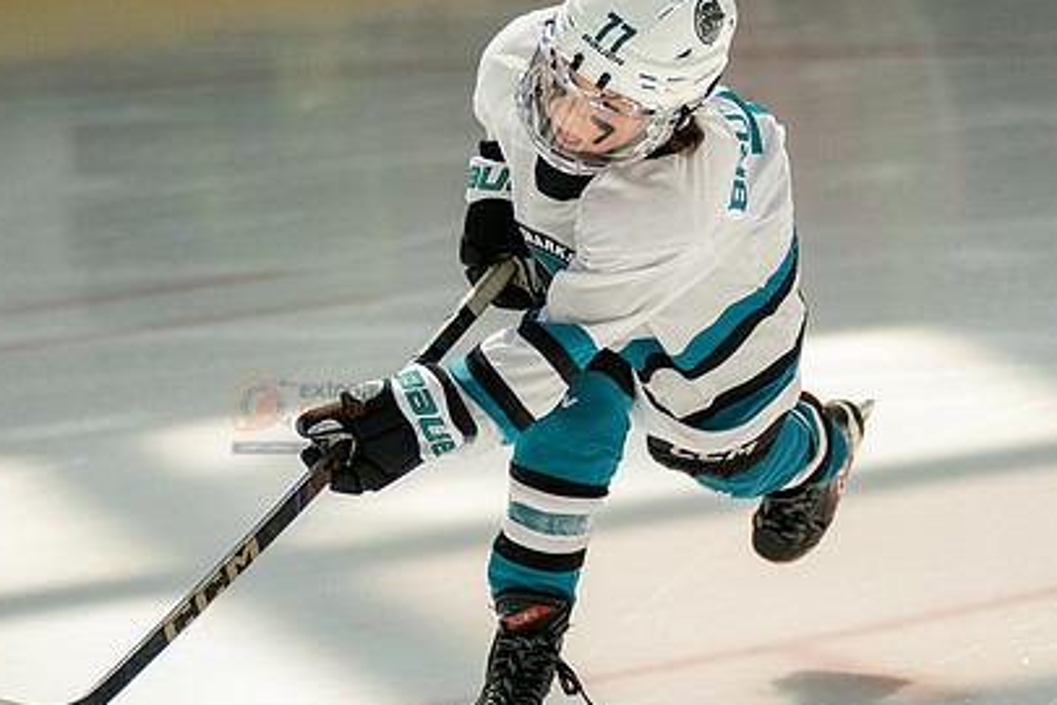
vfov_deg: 3.3
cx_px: 489
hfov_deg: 4.9
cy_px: 304
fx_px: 12243
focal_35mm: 417
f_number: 2.8
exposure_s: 1/6400
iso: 1600
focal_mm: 186
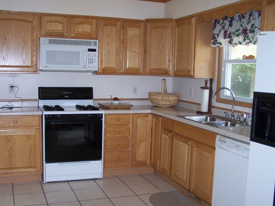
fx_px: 326
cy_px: 110
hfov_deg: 45.7
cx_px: 129
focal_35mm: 41
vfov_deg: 35.1
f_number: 2.8
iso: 140
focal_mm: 6.3
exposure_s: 1/60
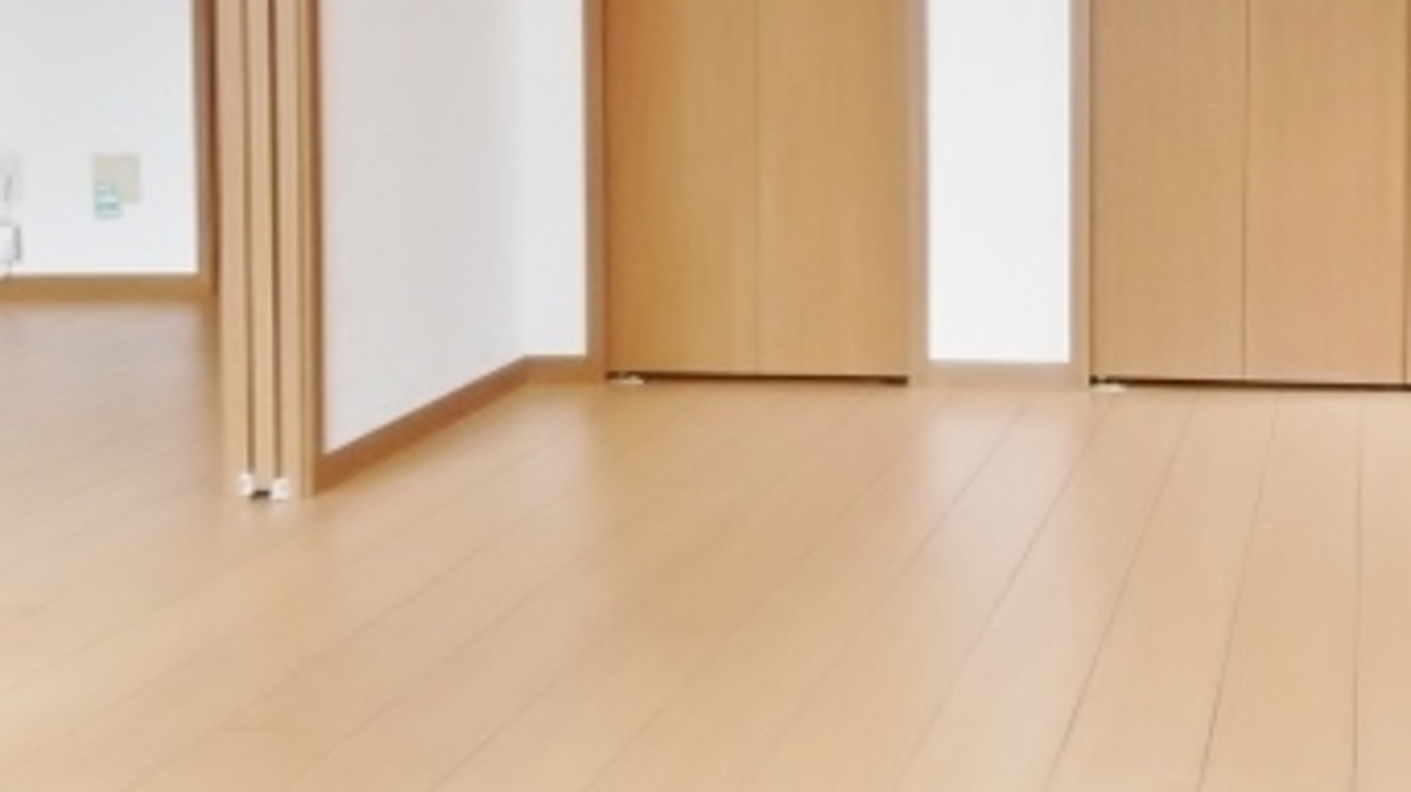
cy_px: 33
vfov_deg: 22.7
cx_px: 1217
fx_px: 1907
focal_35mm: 51
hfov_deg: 38.3
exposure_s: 1/30
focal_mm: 4.5
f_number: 3.7
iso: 180
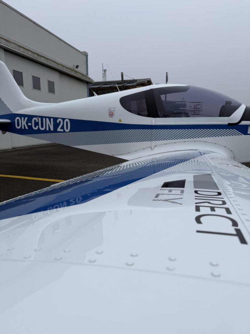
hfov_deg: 56.8
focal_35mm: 24
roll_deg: +0.0
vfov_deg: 71.6
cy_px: 167
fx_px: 231
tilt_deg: -9.8
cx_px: 125
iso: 80
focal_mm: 6.76
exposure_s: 1/878
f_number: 1.78
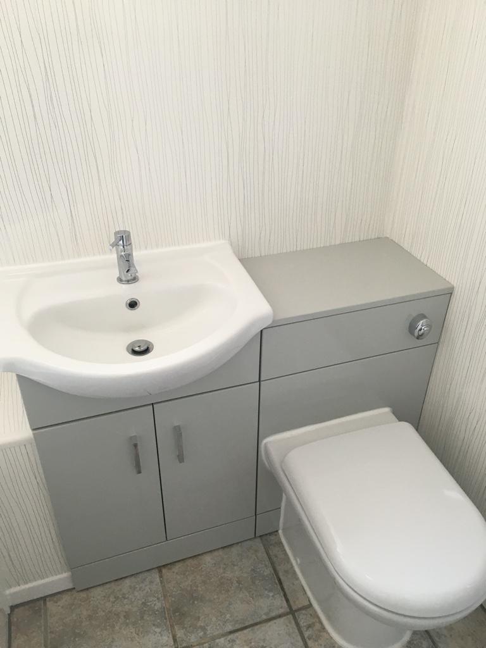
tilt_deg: -32.7
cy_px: 324
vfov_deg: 61.7
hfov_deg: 48.2
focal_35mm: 29
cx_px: 243
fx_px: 543
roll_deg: -2.0
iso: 40
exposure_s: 1/33
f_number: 2.2
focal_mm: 4.15
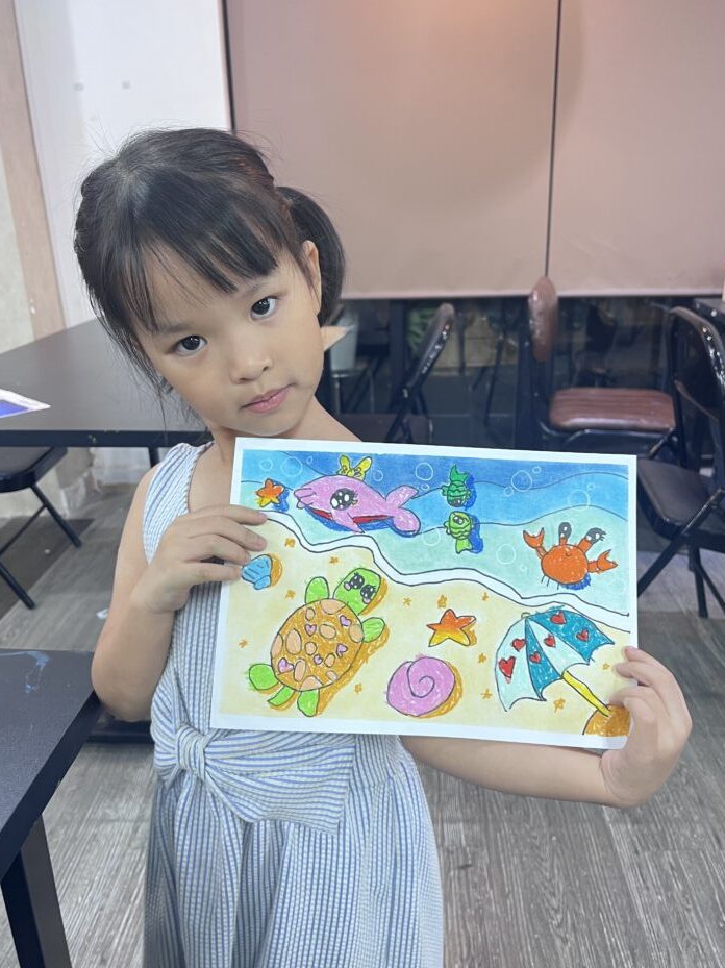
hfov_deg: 49.7
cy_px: 489
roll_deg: +0.8
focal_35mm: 28
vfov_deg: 63.5
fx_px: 782
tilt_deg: -21.1
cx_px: 386
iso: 100
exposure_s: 1/50
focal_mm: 5.7
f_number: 1.5
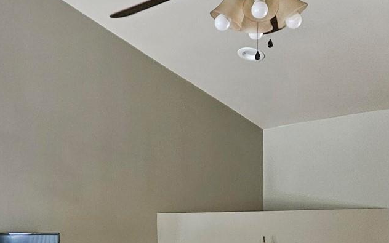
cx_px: 171
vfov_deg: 15.7
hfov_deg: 26.1
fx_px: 838
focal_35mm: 79
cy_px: 319
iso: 500
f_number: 1.8
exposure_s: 1/40
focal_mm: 5.4
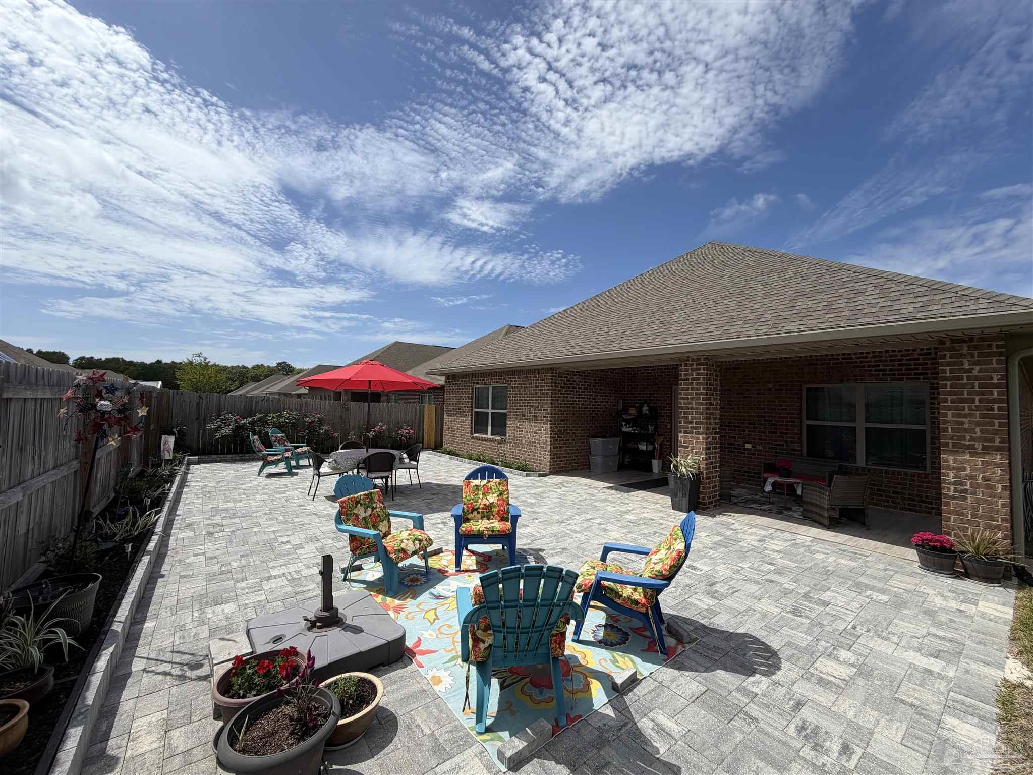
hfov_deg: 102.1
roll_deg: -1.4
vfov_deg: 85.7
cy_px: 388
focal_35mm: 14
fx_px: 418
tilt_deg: +1.5
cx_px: 516
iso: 20
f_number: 2.2
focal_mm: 2.22
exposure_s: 1/1656
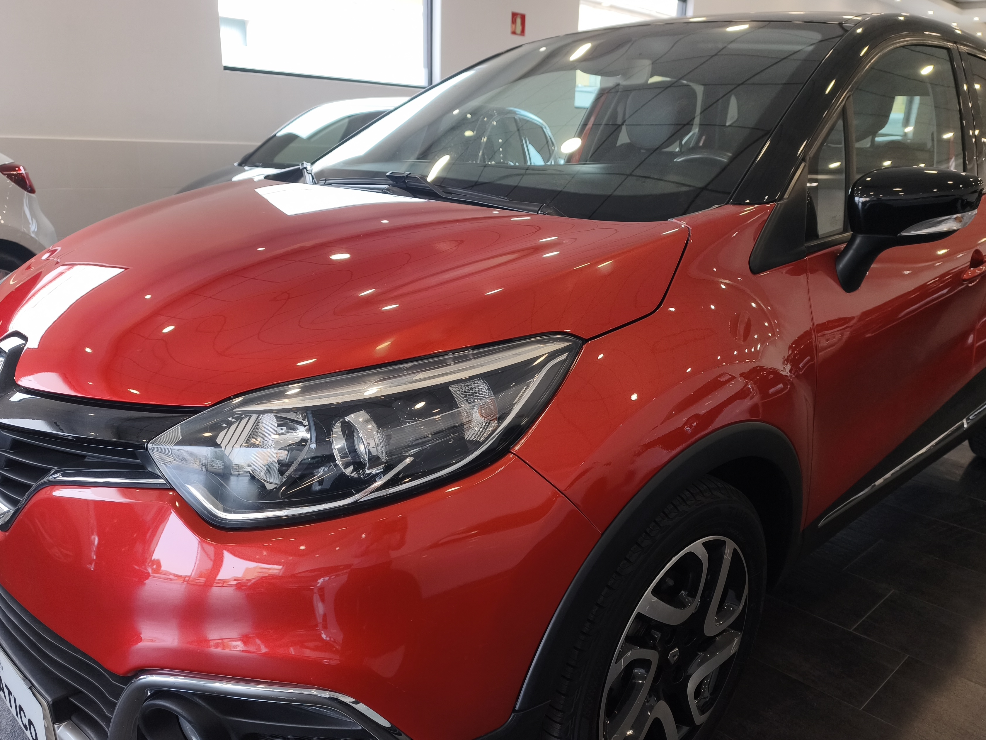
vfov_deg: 49.6
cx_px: 515
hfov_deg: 63.4
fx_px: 797
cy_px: 419
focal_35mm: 28
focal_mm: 6.45
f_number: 1.62
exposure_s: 1/138
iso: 50
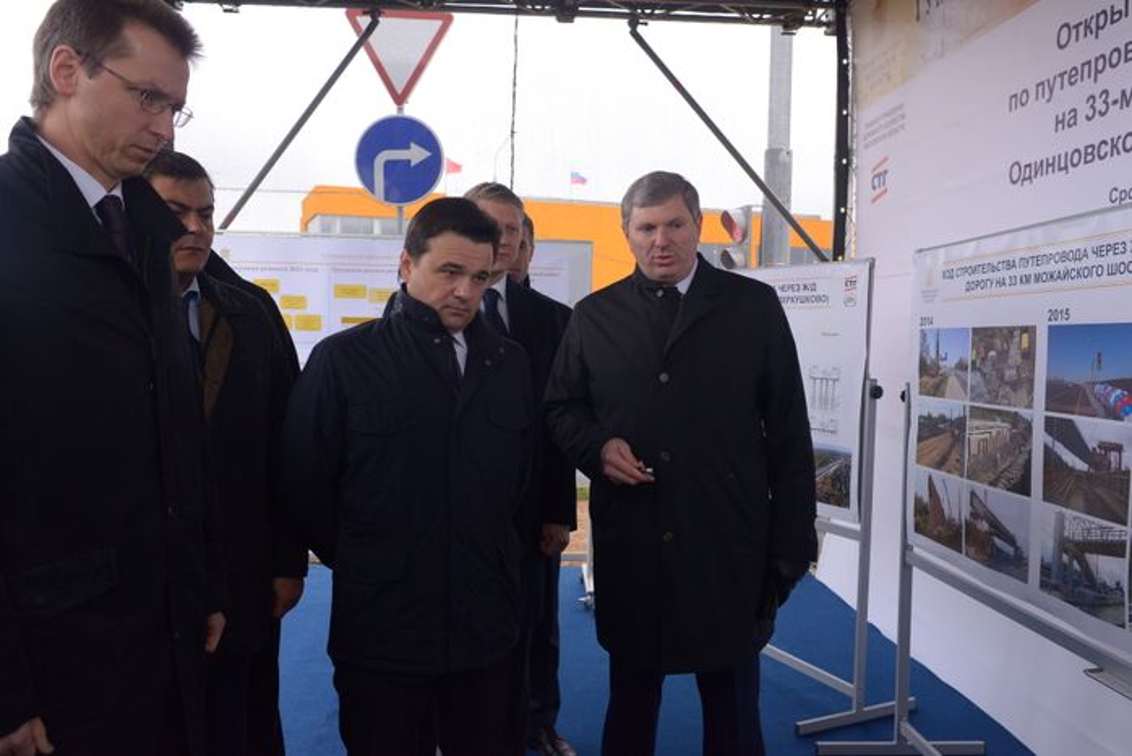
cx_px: 566
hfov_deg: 65.5
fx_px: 881
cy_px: 378
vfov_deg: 46.4
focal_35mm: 28
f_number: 5.6
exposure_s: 1/500
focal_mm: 28
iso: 2000
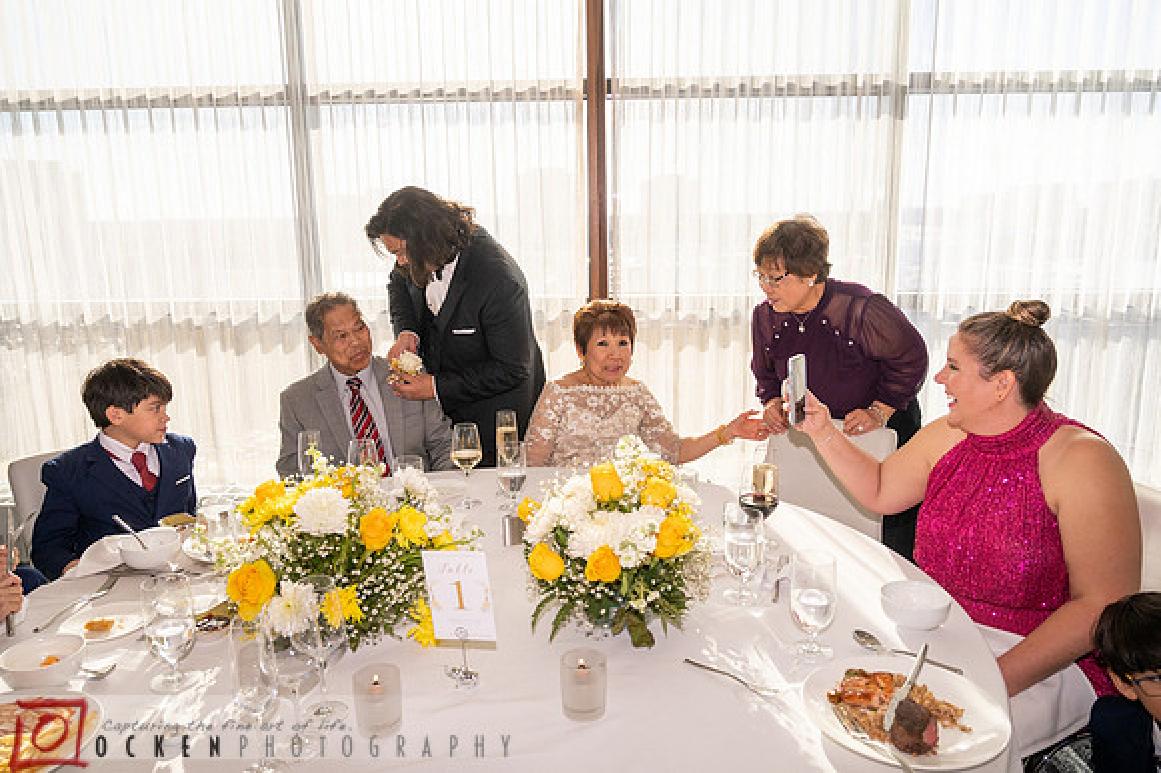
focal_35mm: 27
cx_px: 580
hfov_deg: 67.4
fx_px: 871
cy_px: 386
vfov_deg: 47.8
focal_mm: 27
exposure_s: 1/1000
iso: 1000
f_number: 5.6
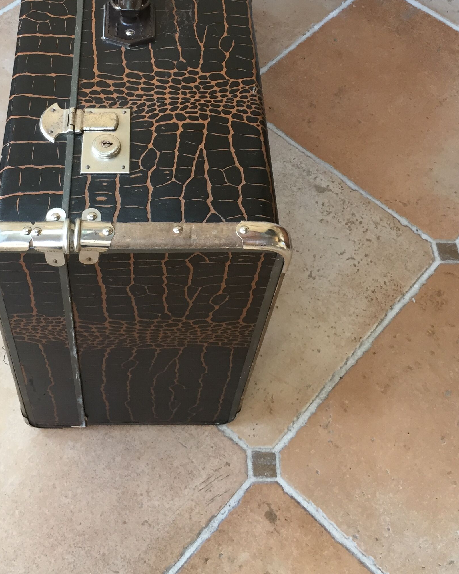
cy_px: 158
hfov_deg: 32.6
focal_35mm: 46
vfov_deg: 39.5
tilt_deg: -53.1
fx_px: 781
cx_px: 174
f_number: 2.2
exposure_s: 1/33
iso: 80
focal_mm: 4.15
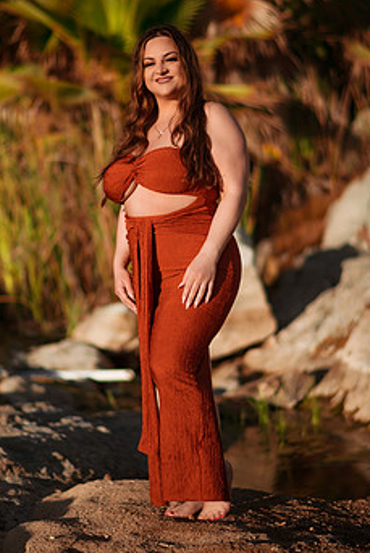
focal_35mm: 76
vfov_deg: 26.6
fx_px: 1170
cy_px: 253
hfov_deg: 18.0
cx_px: 181
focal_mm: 58
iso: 100
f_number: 1.4
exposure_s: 1/8000
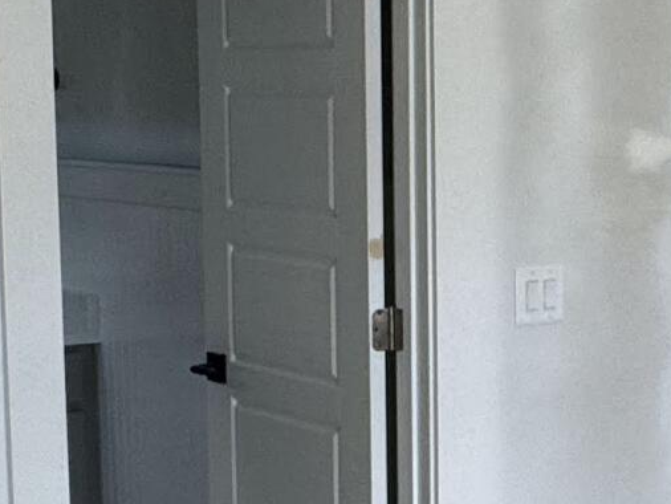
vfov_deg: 17.8
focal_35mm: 83
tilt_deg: -5.9
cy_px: 309
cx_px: 894
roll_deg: -2.2
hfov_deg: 21.2
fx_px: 1610
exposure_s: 1/120
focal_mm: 2.22
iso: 160
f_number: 2.2
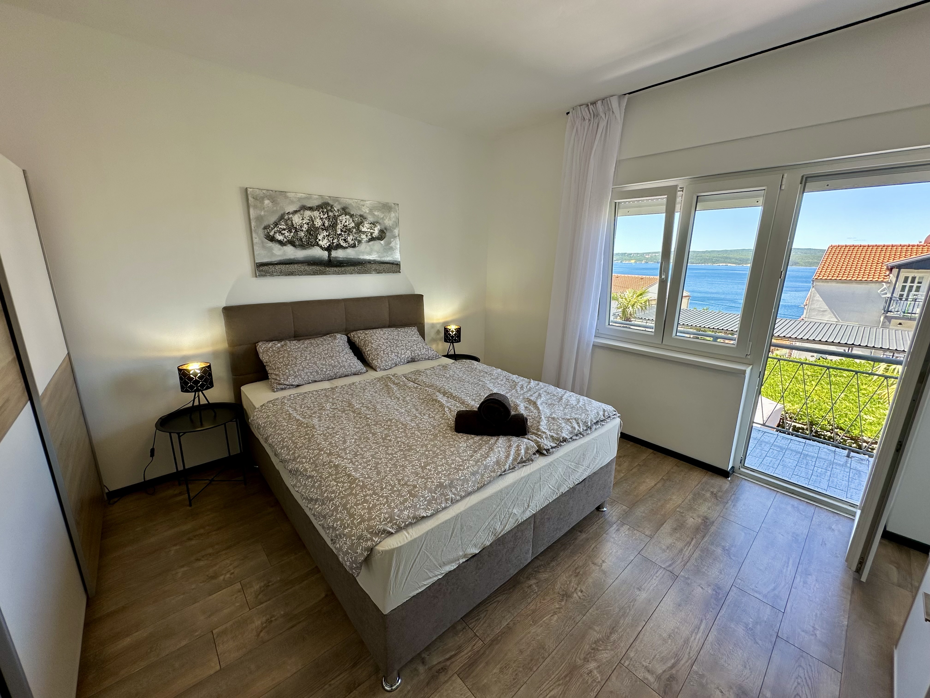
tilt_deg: -13.7
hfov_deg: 102.1
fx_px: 376
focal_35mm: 14
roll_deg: -1.1
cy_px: 349
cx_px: 465
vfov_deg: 85.7
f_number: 2.2
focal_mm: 2.22
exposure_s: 1/215
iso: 40
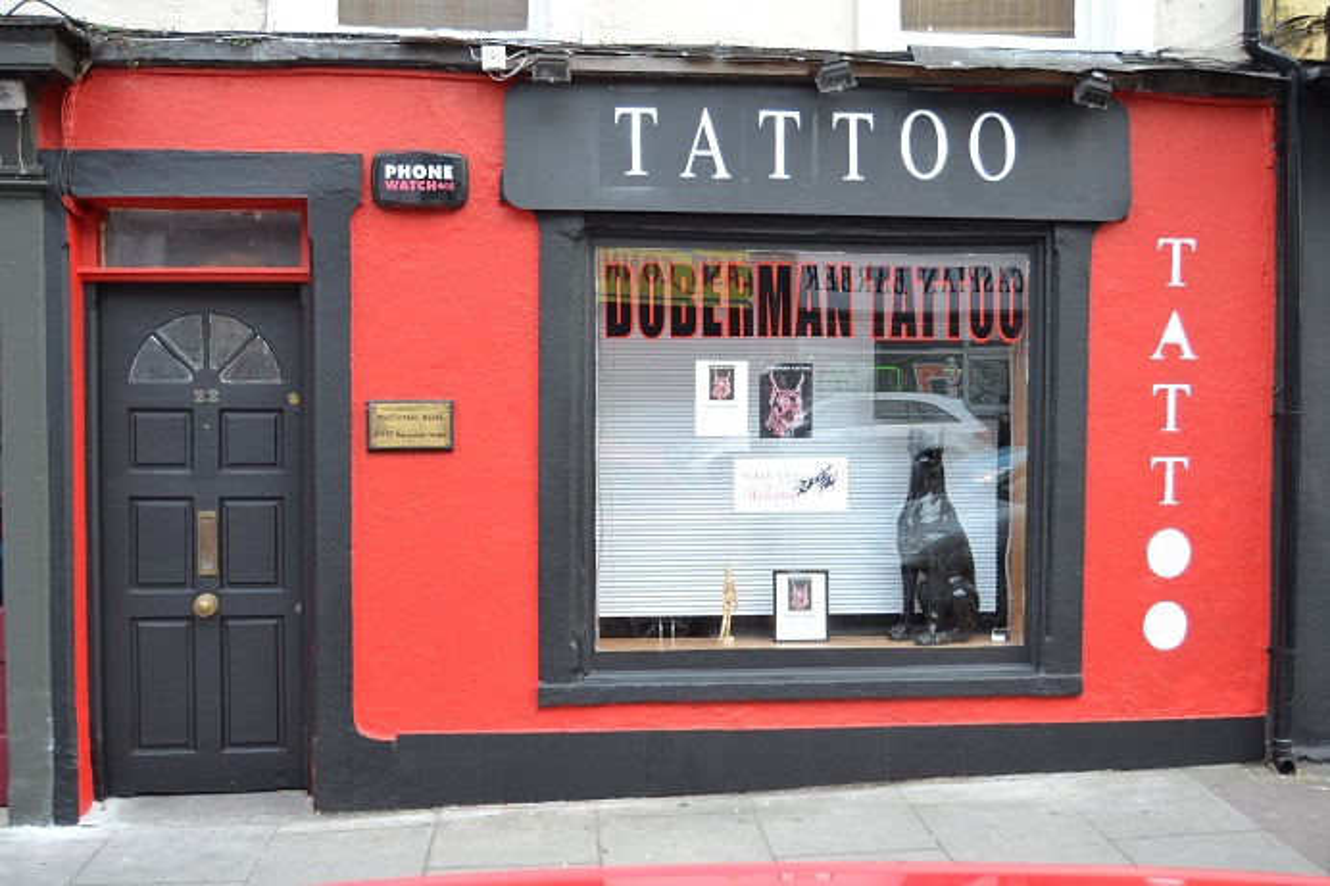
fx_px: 1330
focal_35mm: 36
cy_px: 443
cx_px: 665
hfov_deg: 53.1
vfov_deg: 36.9
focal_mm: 24
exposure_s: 1/60
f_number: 4
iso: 400
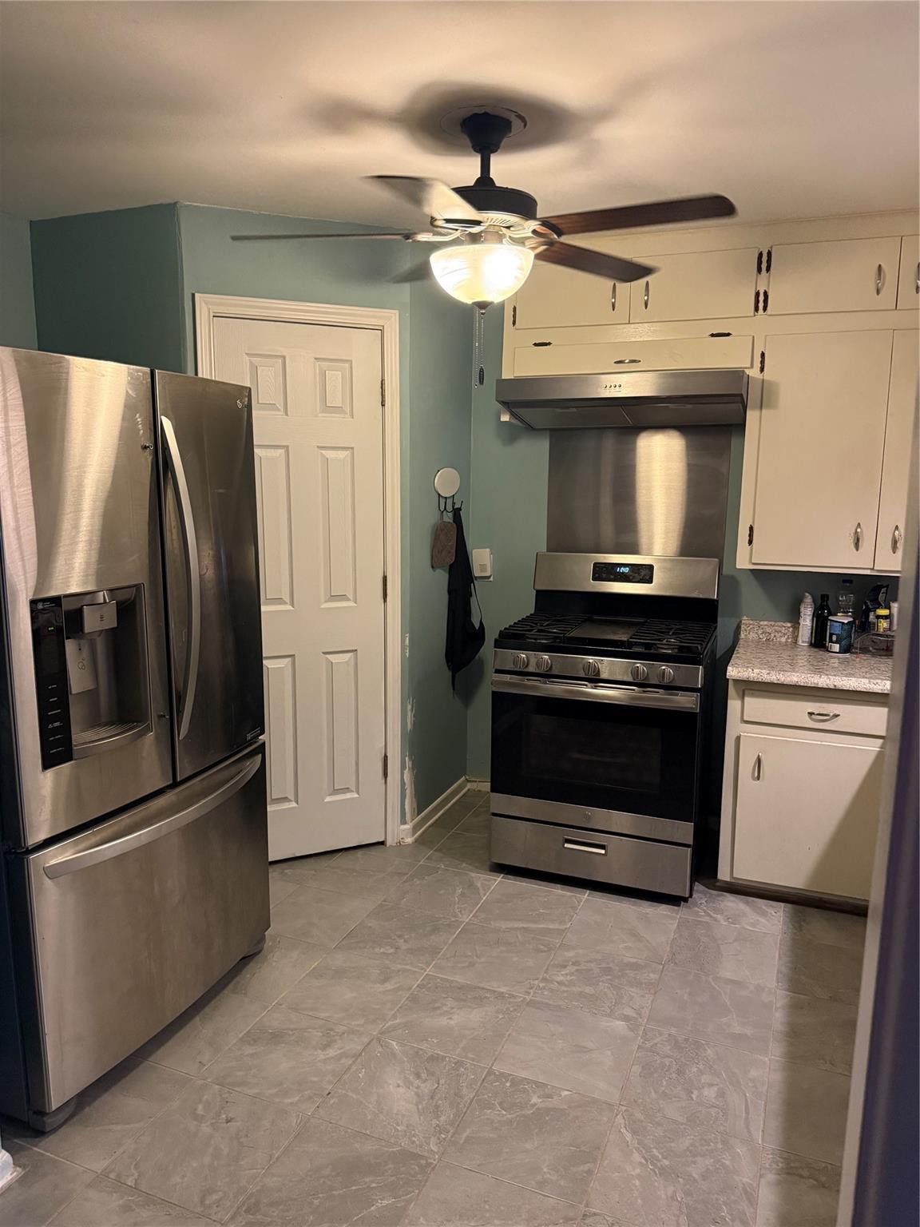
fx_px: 850
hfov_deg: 56.8
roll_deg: -0.4
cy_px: 614
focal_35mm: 24
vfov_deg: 71.6
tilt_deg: -9.9
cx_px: 460
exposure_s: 1/60
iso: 500
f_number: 1.78
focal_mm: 6.76
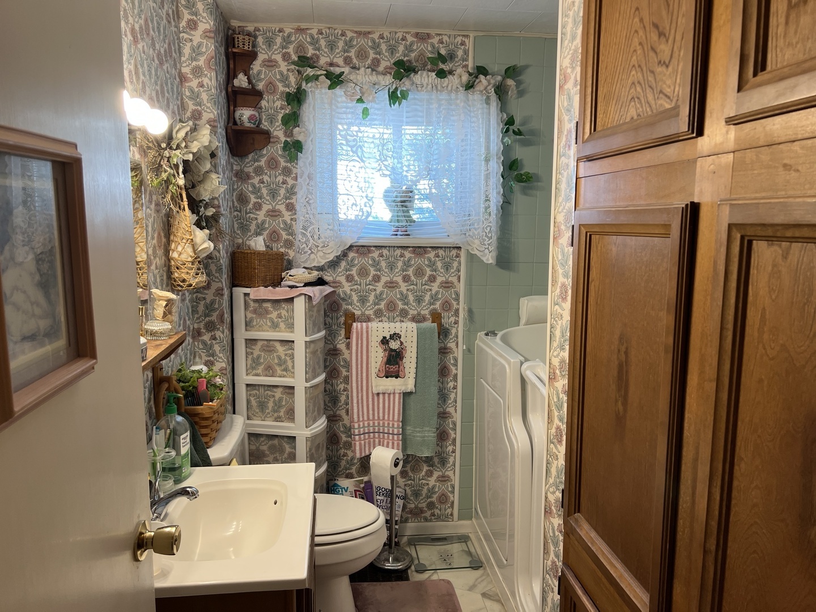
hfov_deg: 67.3
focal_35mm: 26
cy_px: 306
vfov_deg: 53.1
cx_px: 408
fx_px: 613
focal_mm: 5.7
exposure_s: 1/60
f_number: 1.5
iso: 80
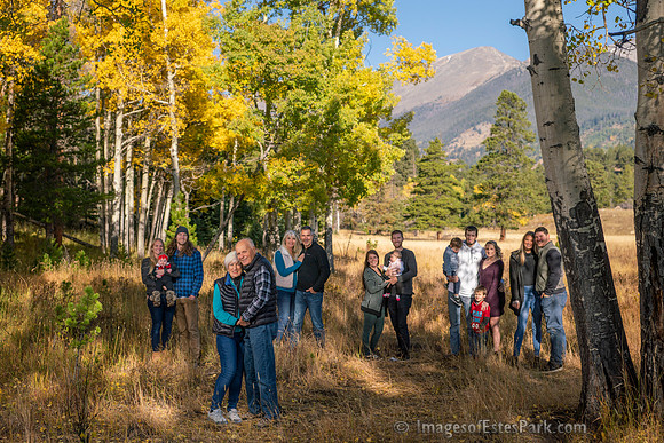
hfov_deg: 39.6
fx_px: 922
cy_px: 222
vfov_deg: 27.0
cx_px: 332
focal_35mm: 50
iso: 100
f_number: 3.5
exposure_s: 1/1250
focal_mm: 50
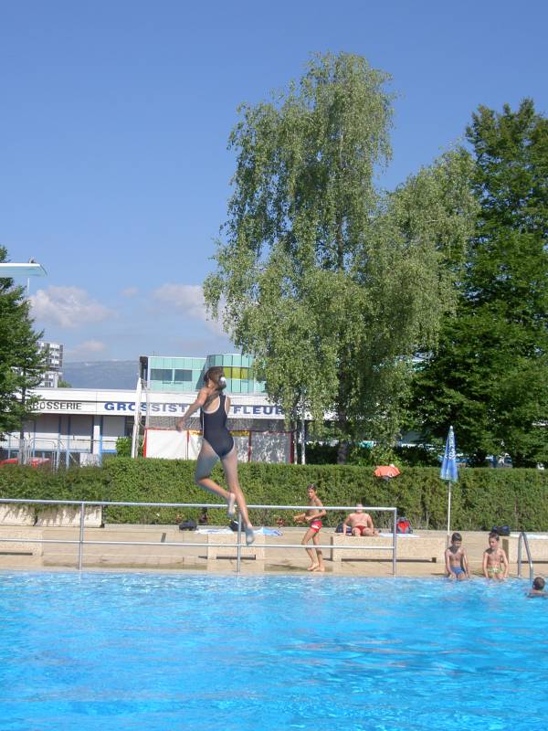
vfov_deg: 34.9
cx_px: 274
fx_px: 1161
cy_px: 366
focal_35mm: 55
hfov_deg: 26.6
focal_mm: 11.3
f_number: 5.5
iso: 100
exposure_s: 1/500
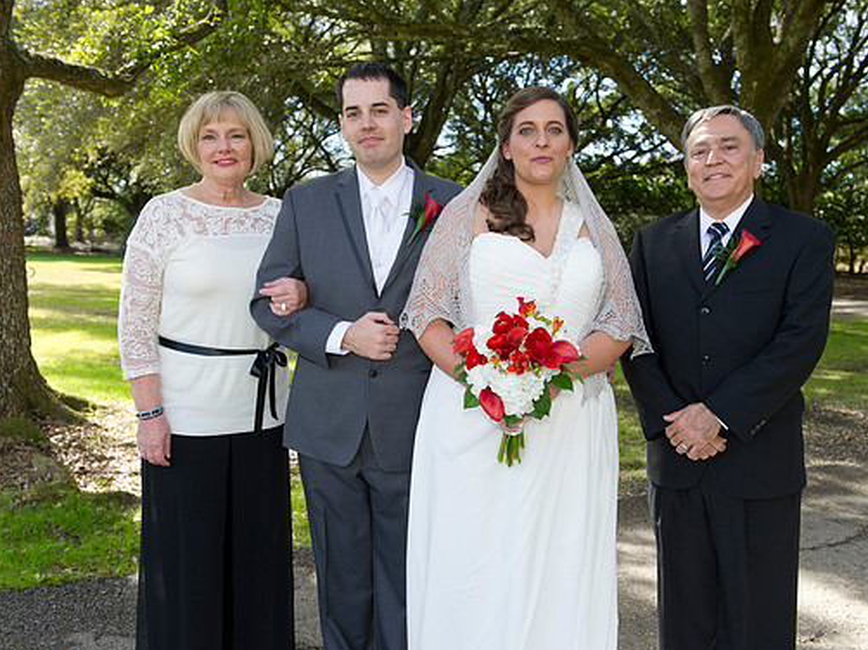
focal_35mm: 40
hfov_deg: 46.8
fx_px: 1003
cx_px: 470
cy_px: 330
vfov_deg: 35.9
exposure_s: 1/200
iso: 320
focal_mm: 36
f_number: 5.6
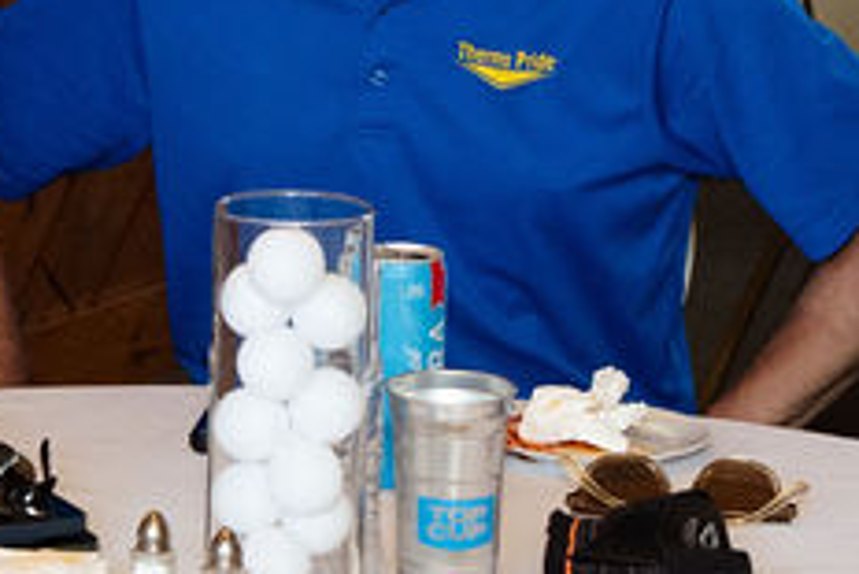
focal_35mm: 161
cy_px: 206
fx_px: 3844
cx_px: -27
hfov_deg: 12.6
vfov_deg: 8.5
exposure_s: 1/250
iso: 1600
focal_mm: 34
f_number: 8
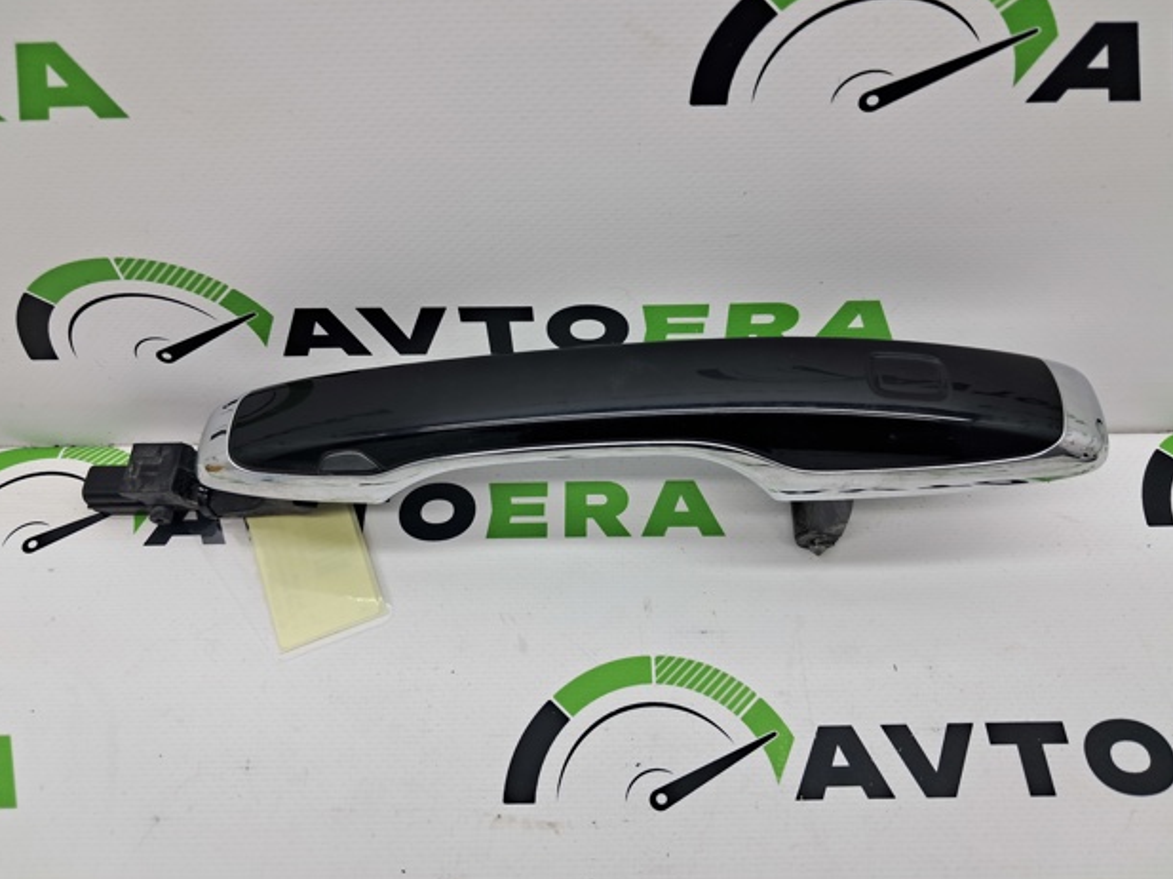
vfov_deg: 49.7
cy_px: 431
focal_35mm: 28
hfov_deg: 63.5
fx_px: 948
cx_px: 595
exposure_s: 1/50
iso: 50
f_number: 1.8
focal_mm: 4
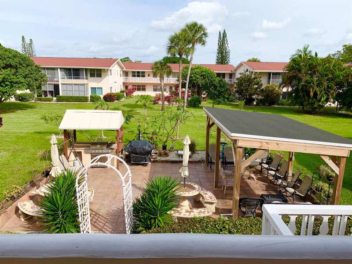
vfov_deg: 53.1
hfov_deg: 67.3
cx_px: 176
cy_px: 132
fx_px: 264
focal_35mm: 26
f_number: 1.8
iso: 25
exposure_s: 1/2611
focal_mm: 4.25
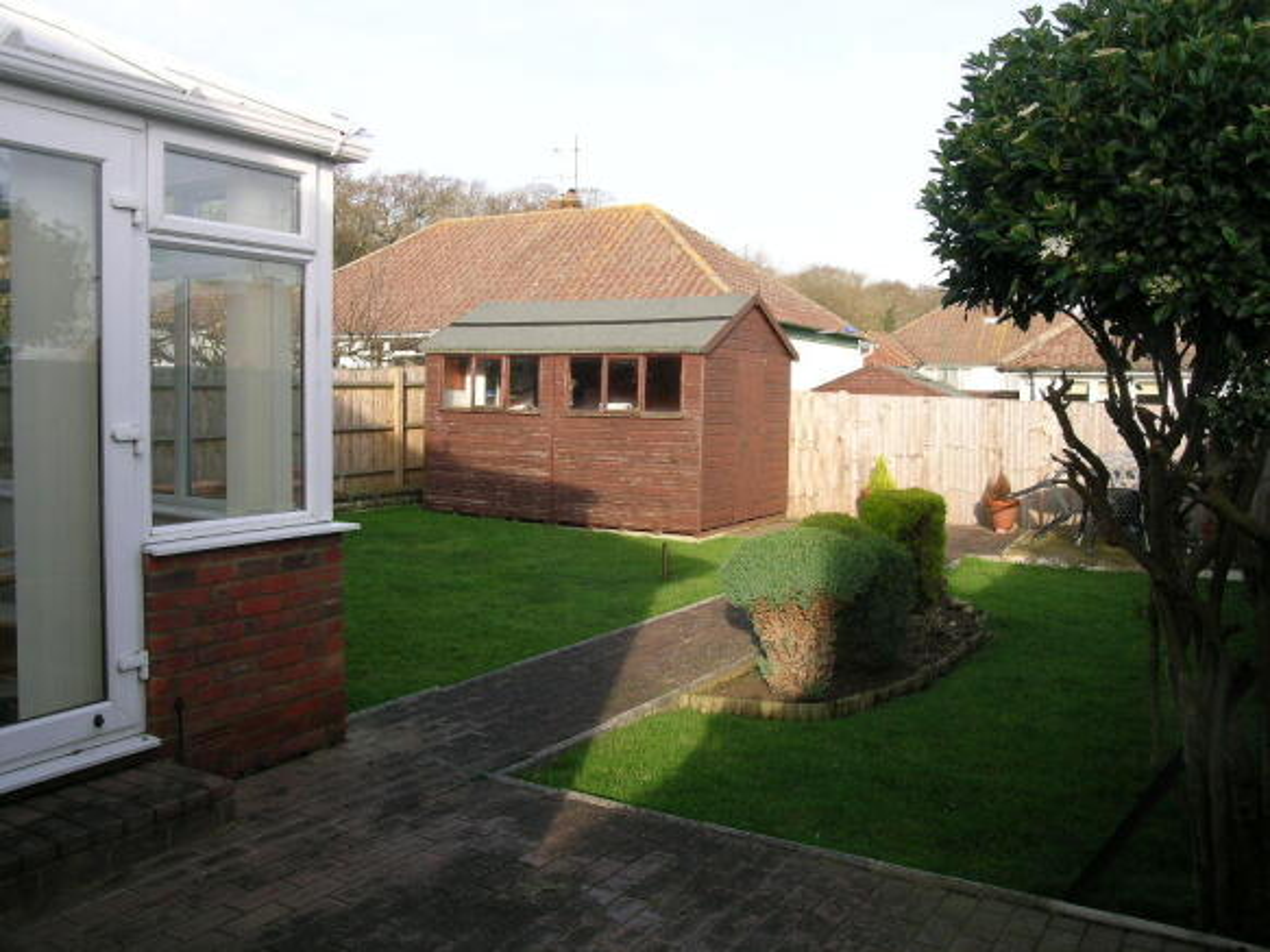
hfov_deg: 58.4
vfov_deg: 45.4
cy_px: 476
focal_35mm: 31
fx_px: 1137
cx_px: 635
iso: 50
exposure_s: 1/162
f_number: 5.2
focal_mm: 6.5
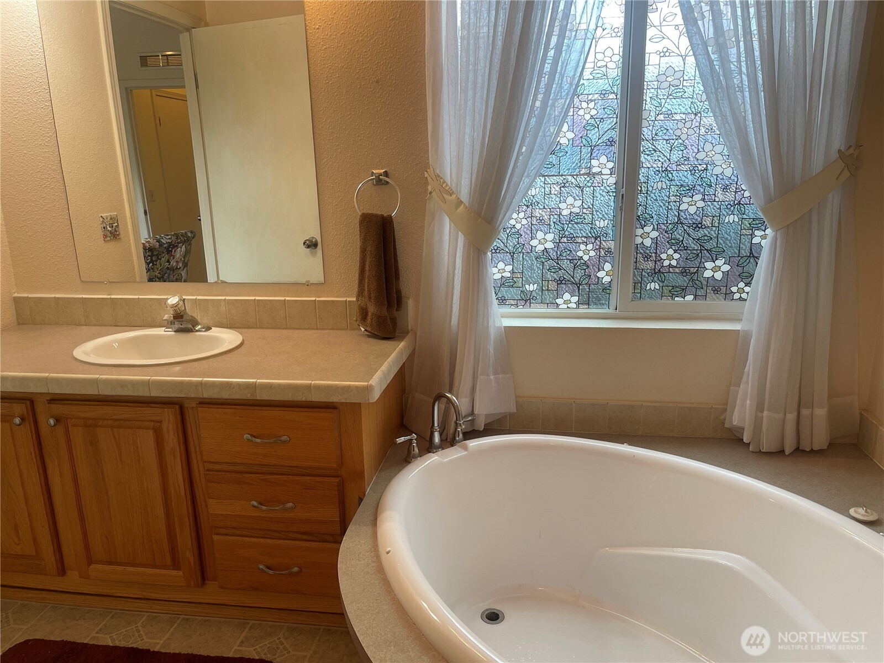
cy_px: 332
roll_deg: +1.2
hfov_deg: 69.4
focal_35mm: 25
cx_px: 442
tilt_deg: -15.4
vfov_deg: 54.9
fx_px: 638
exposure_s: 1/120
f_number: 1.6
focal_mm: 5.1
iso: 64
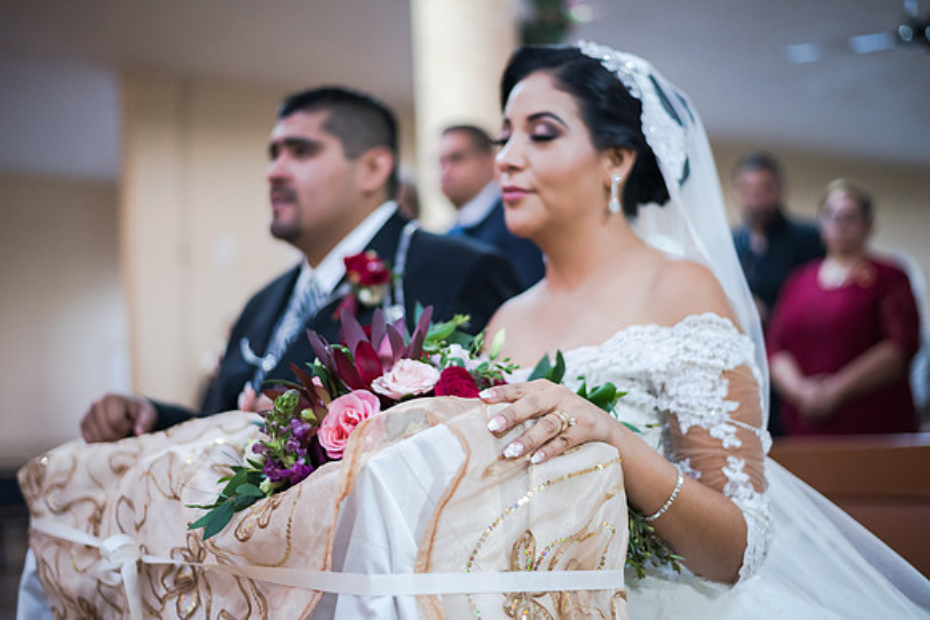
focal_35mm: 50
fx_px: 1292
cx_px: 465
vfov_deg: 27.0
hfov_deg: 39.6
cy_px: 310
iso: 1600
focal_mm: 50
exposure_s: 1/200
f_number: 1.8
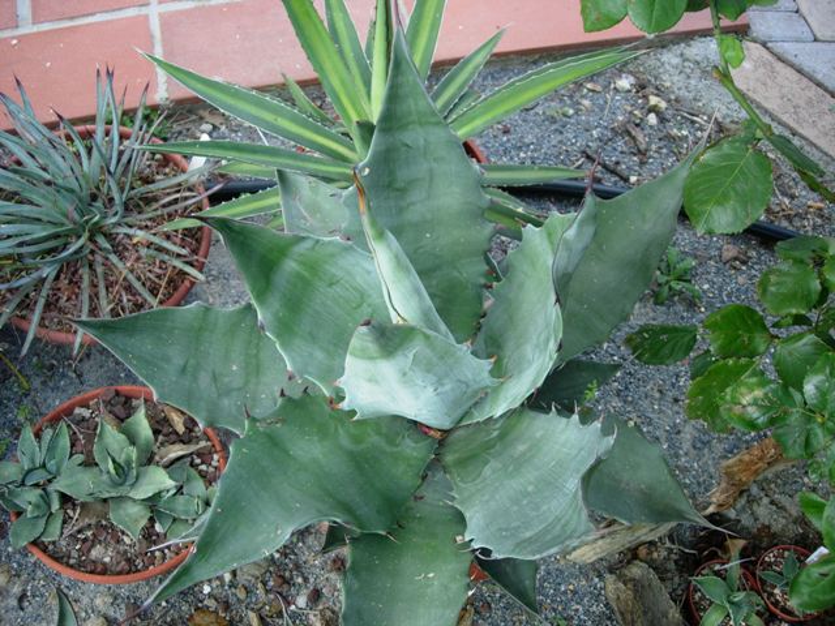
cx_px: 418
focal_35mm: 38
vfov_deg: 37.7
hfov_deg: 49.0
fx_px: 917
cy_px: 313
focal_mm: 7.8
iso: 64
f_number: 2.8
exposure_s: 1/166
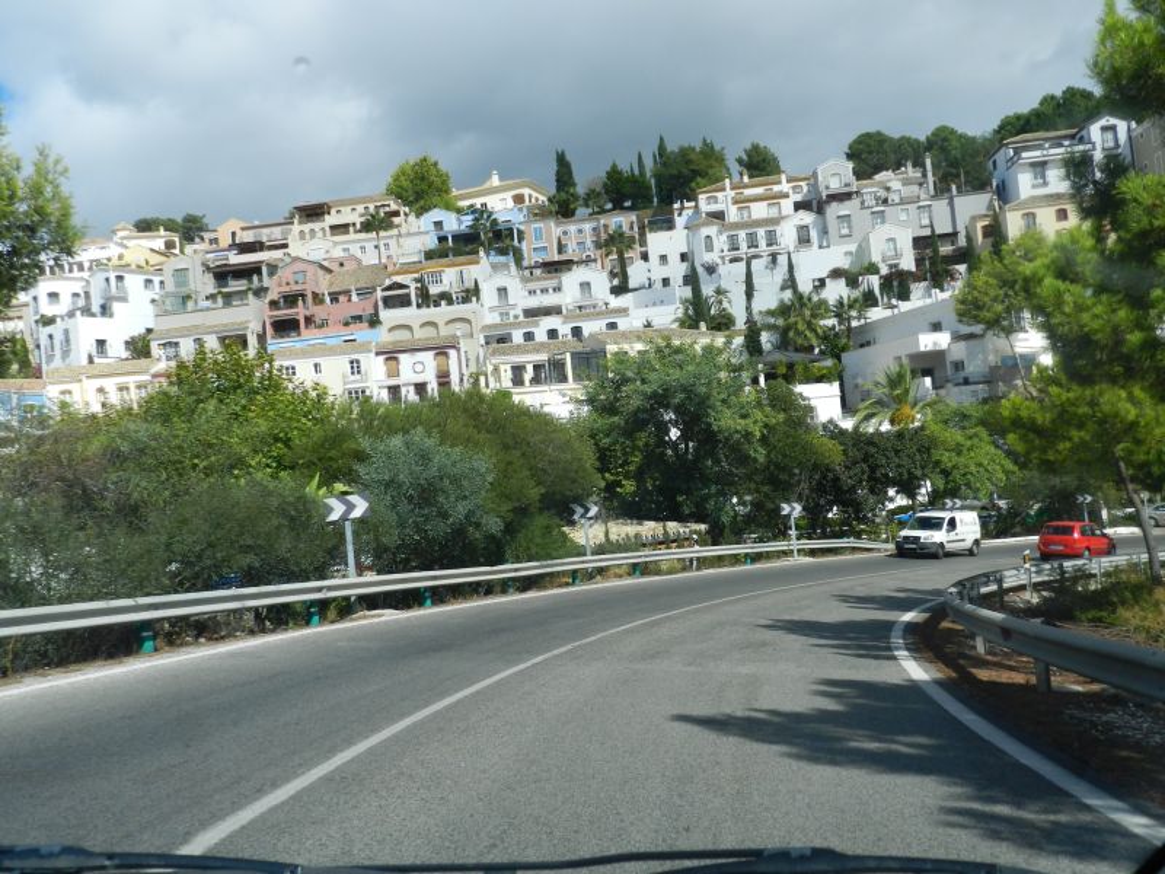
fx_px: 1077
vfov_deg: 44.2
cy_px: 437
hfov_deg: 56.8
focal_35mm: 32
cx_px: 582
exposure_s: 1/1250
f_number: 4
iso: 160
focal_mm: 5.6
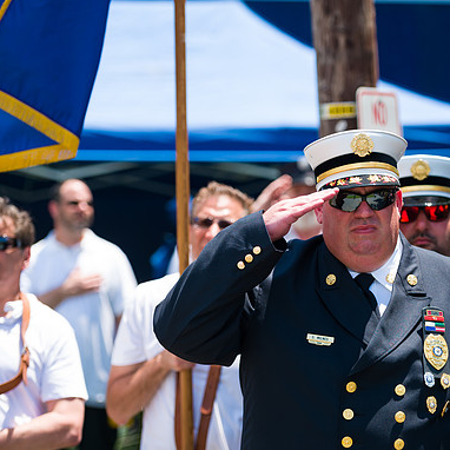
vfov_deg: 12.3
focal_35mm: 142
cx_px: 335
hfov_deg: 12.3
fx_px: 2088
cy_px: 225
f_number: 3.2
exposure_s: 1/1600
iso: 200
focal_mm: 110
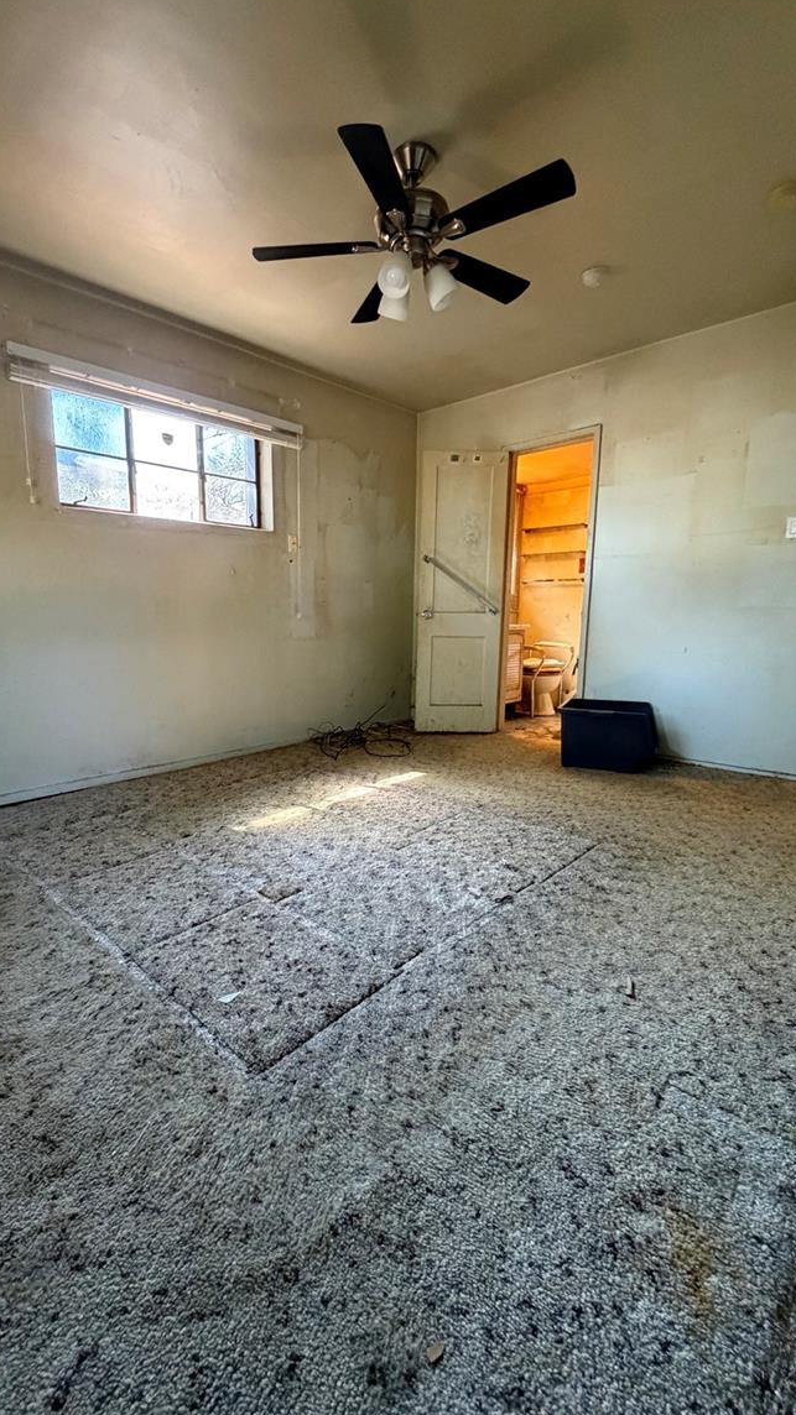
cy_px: 705
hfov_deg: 66.8
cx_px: 348
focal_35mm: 16
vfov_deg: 99.4
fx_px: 601
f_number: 2.2
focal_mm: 2.22
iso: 640
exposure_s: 1/60
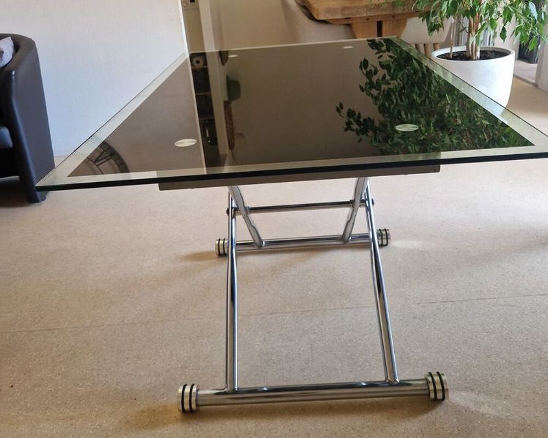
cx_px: 274
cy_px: 158
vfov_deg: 47.9
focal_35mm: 30
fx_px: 486
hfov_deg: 58.8
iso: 320
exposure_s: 1/100
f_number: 1.8
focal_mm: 5.4
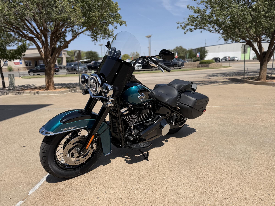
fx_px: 191
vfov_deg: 56.8
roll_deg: +2.7
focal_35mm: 24
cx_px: 138
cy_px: 103
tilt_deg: -11.8
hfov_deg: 71.6
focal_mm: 6.76
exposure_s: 1/5714
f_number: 1.78
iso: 80
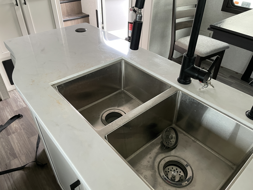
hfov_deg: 67.3
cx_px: 126
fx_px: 190
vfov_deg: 53.1
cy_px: 95
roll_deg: +1.6
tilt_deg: -35.1
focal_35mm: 26
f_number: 1.6
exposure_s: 1/60
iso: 200
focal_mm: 4.2
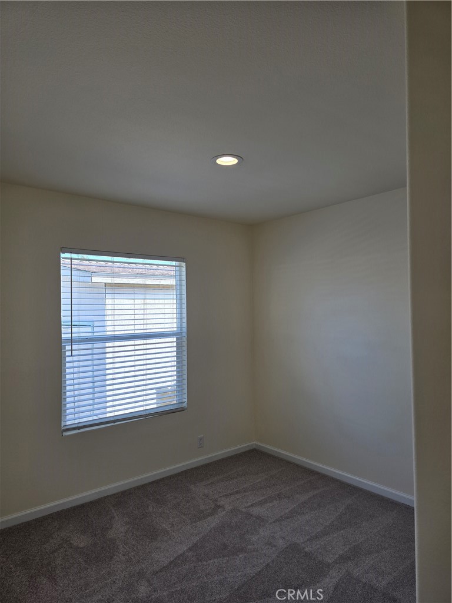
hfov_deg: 58.9
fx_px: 400
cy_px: 302
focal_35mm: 23
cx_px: 226
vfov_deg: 73.9
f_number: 1.7
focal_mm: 6.3
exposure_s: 1/120
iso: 16
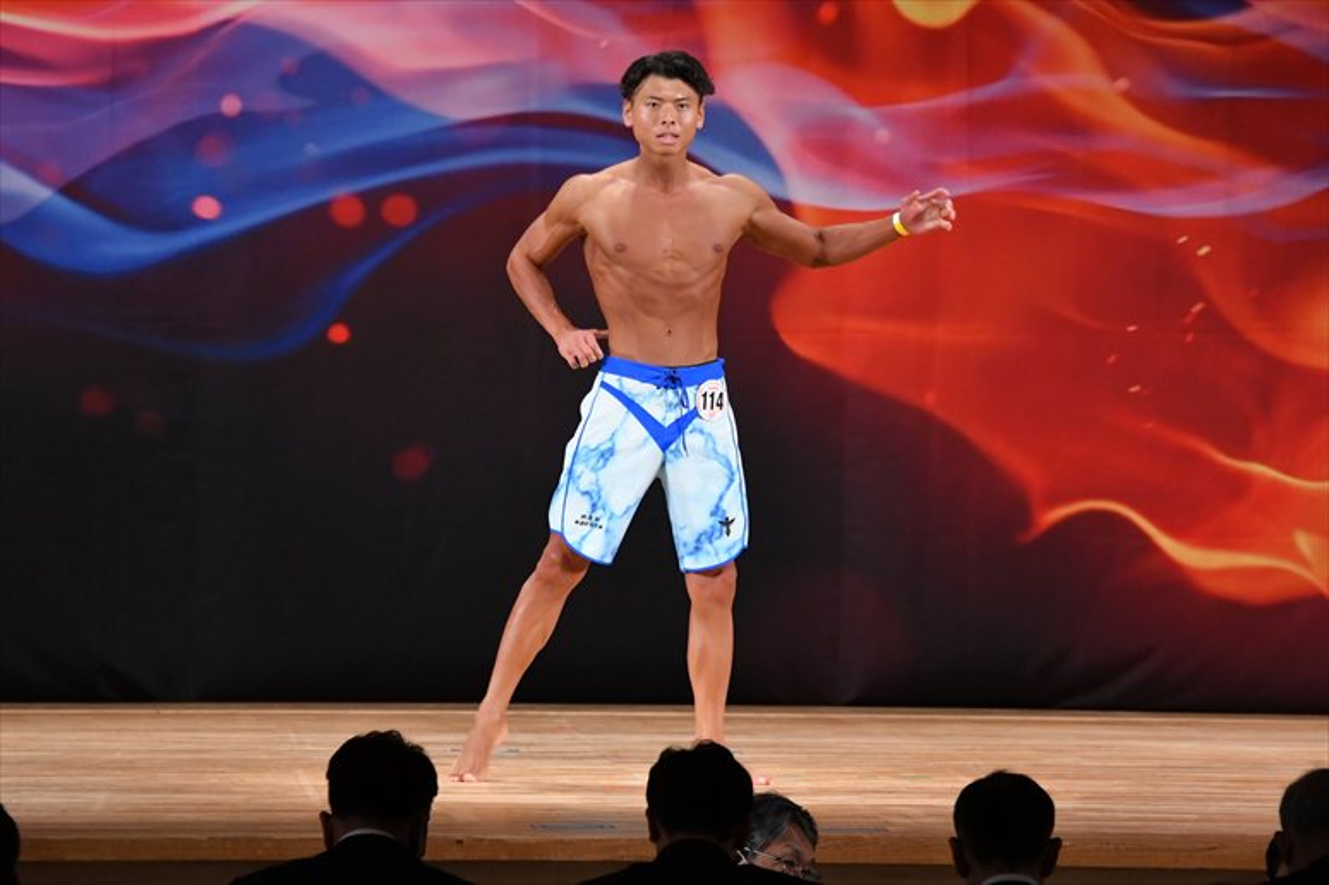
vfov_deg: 6.3
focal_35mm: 217
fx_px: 8007
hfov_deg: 9.5
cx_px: 664
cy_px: 442
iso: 3200
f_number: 5.6
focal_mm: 145
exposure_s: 1/400
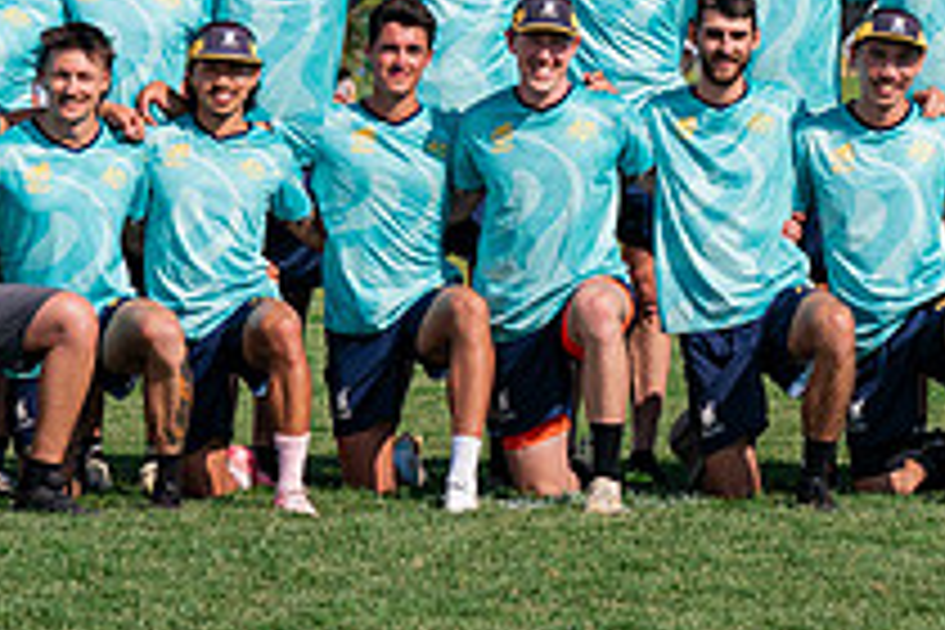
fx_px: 6011
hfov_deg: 9.0
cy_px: 76
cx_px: 787
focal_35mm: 229
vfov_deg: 6.0
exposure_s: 1/6400
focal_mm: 80
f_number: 4
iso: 500
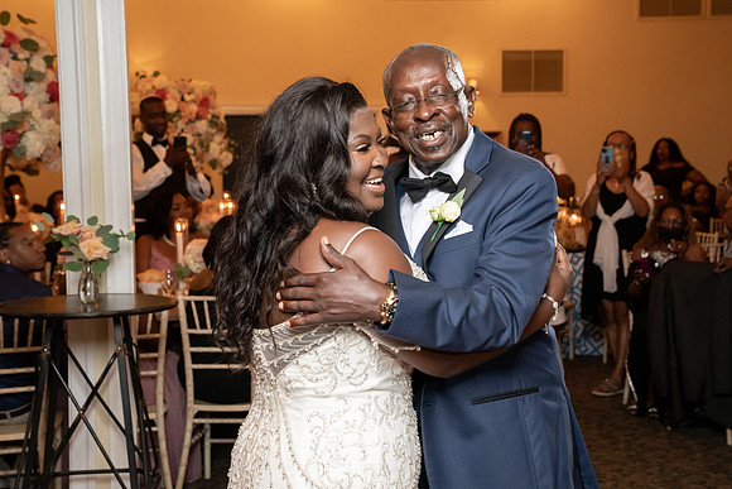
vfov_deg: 23.3
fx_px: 1183
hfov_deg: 34.4
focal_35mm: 58
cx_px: 367
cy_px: 238
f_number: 5.6
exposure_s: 1/200
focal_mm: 55
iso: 4000
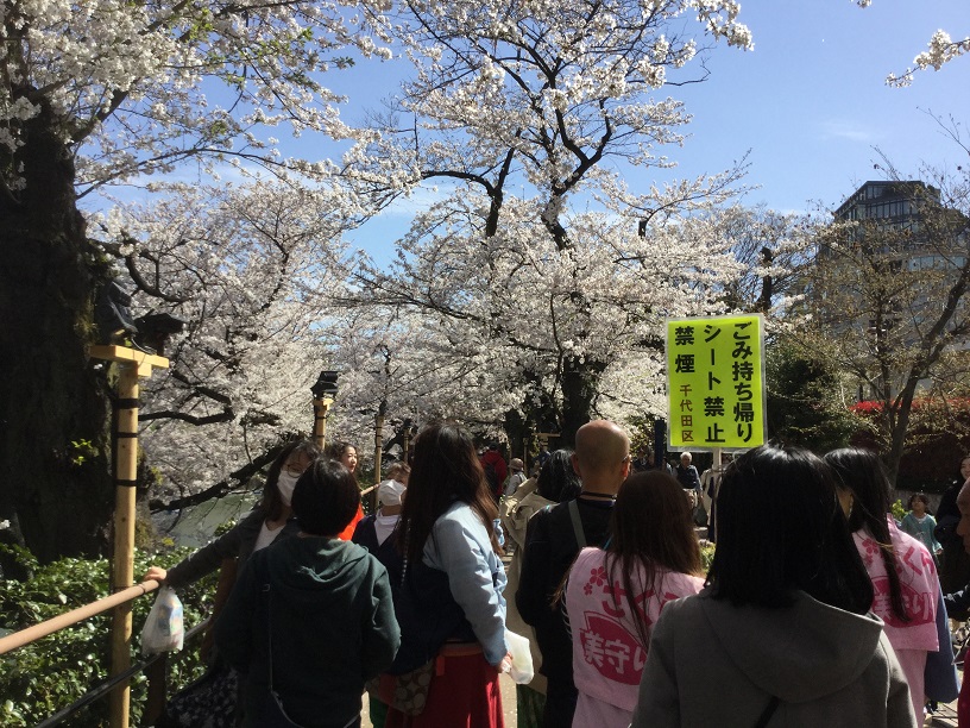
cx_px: 485
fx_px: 869
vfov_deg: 45.4
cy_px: 364
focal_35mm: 31
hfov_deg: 58.4
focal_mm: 3.3
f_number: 2.4
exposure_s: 1/1456
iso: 25
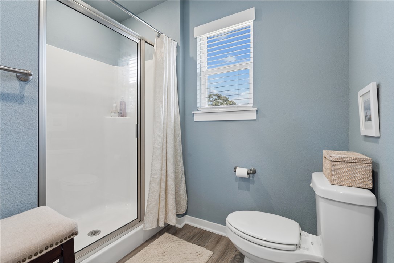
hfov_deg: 96.7
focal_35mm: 16
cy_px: 132
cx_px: 197
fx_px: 175
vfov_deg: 73.7
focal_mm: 16
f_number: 8
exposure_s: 1/40
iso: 800
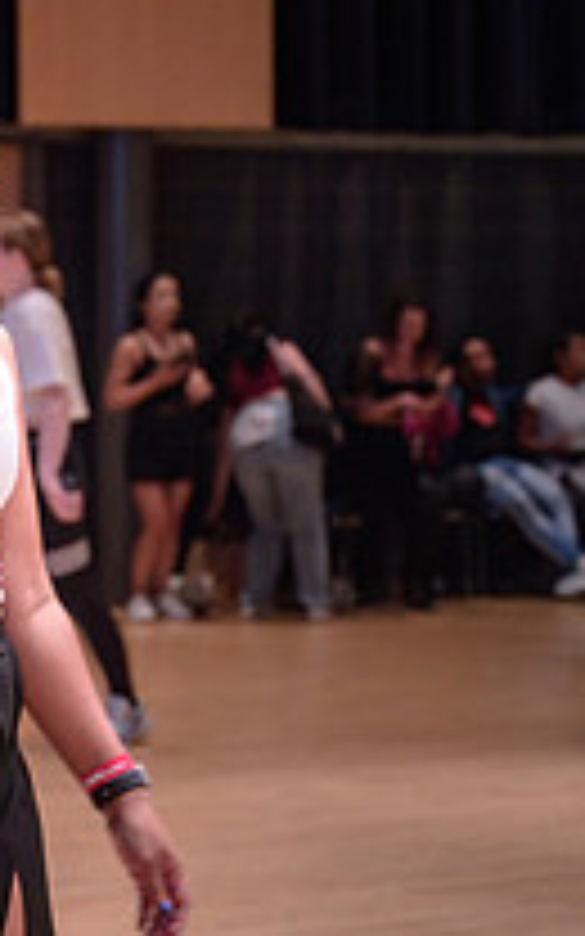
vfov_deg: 16.3
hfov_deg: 10.0
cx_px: -162
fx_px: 3265
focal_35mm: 128
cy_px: 628
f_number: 2.8
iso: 1600
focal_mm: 45
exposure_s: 1/125
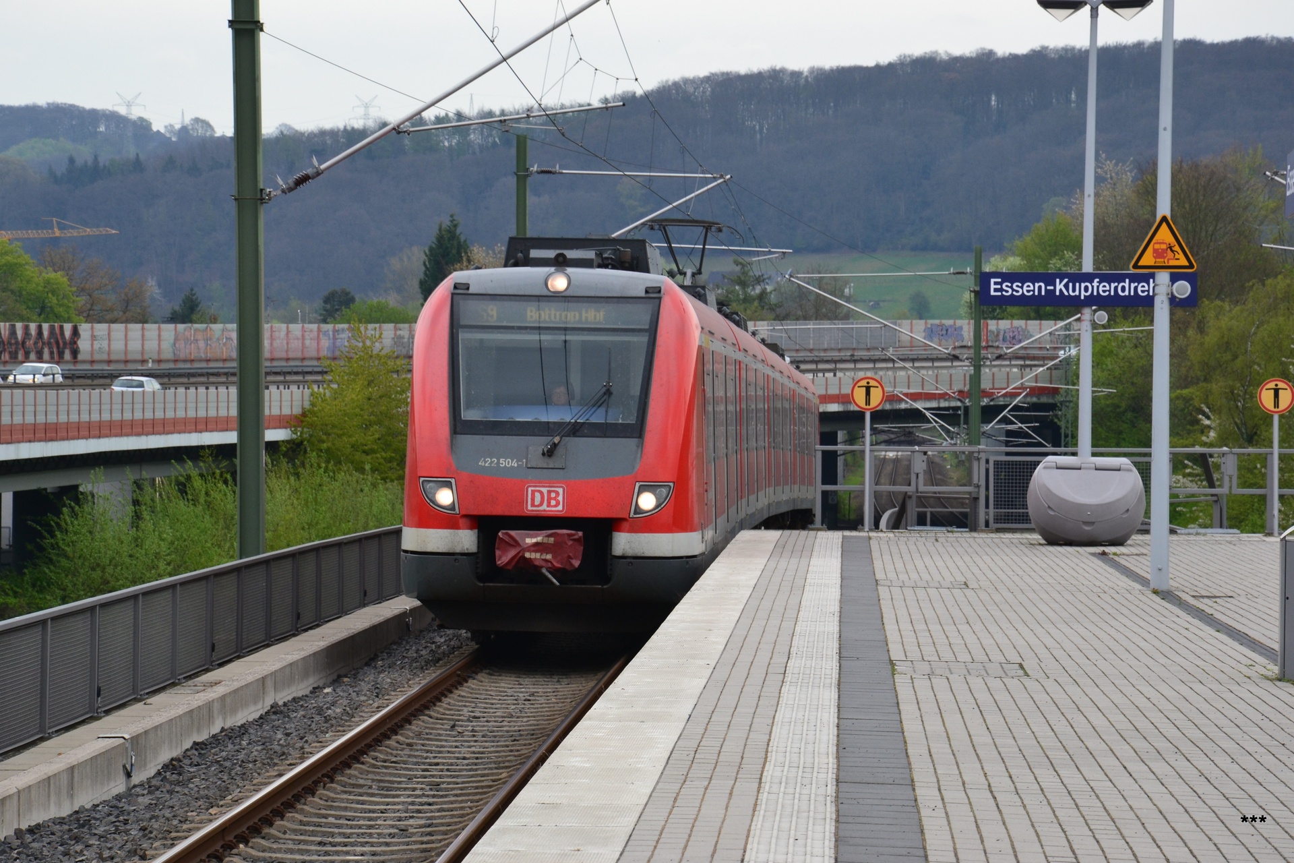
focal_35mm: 135
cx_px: 647
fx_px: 4852
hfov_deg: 15.2
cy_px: 432
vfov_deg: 10.2
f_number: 10
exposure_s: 1/250
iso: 400
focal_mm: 90
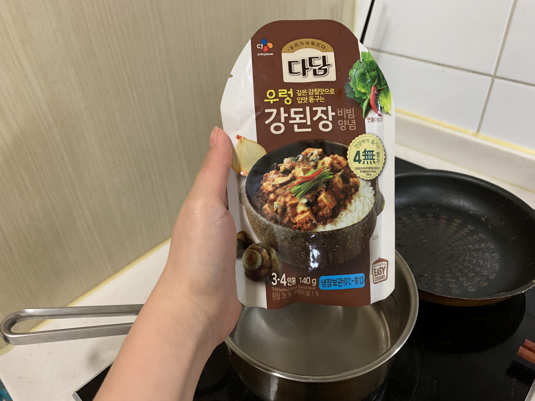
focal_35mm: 26
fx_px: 402
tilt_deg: -37.2
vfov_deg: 53.1
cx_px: 268
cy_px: 200
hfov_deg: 67.3
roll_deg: +2.6
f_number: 1.8
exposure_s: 1/60
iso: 320
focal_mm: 4.25
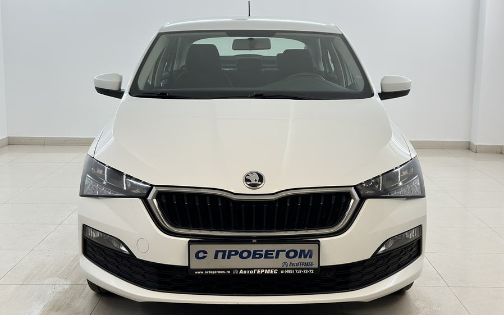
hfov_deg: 39.6
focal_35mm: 51
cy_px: 150
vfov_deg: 25.3
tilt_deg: -9.0
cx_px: 252
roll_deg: -0.7
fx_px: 700
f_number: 1.78
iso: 80
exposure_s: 1/100
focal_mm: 6.86
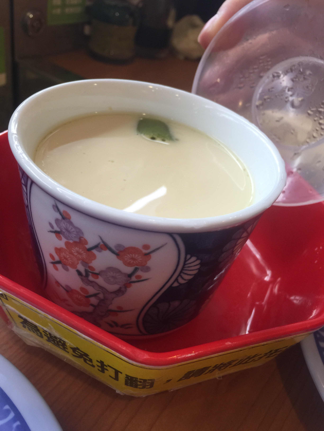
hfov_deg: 48.2
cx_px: 162
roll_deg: -13.3
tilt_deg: -39.3
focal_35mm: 29
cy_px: 216
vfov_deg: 61.7
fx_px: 362
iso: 32
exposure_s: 1/40
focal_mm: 4.15
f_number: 2.2
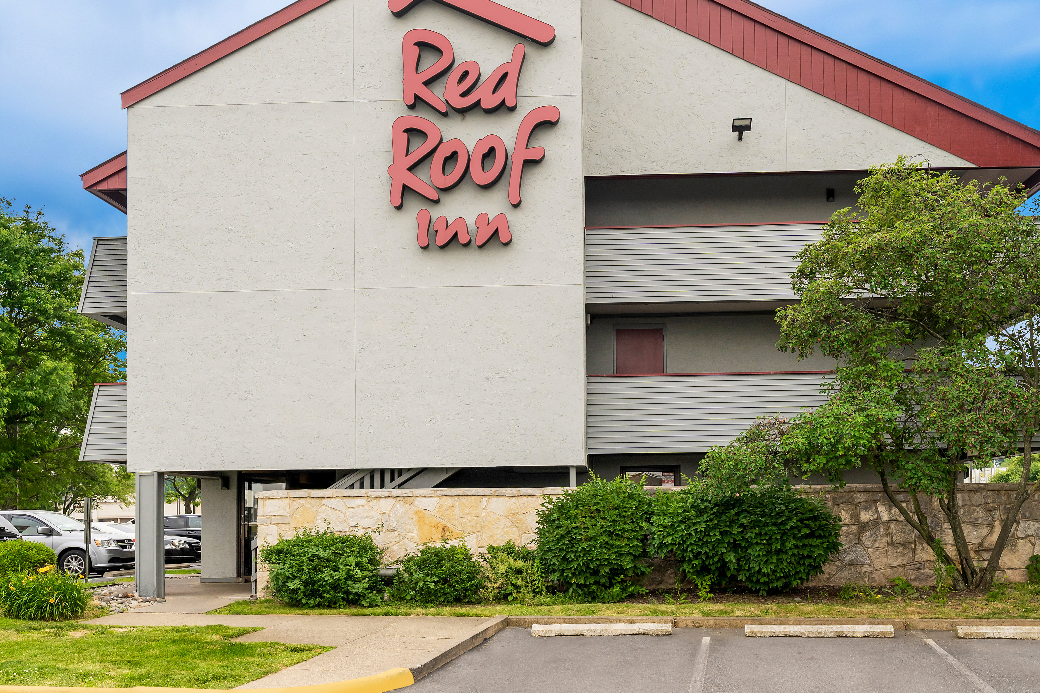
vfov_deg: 37.6
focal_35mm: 35
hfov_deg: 54.3
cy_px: 261
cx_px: 579
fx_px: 1011
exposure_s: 1/320
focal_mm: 24
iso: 500
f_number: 8
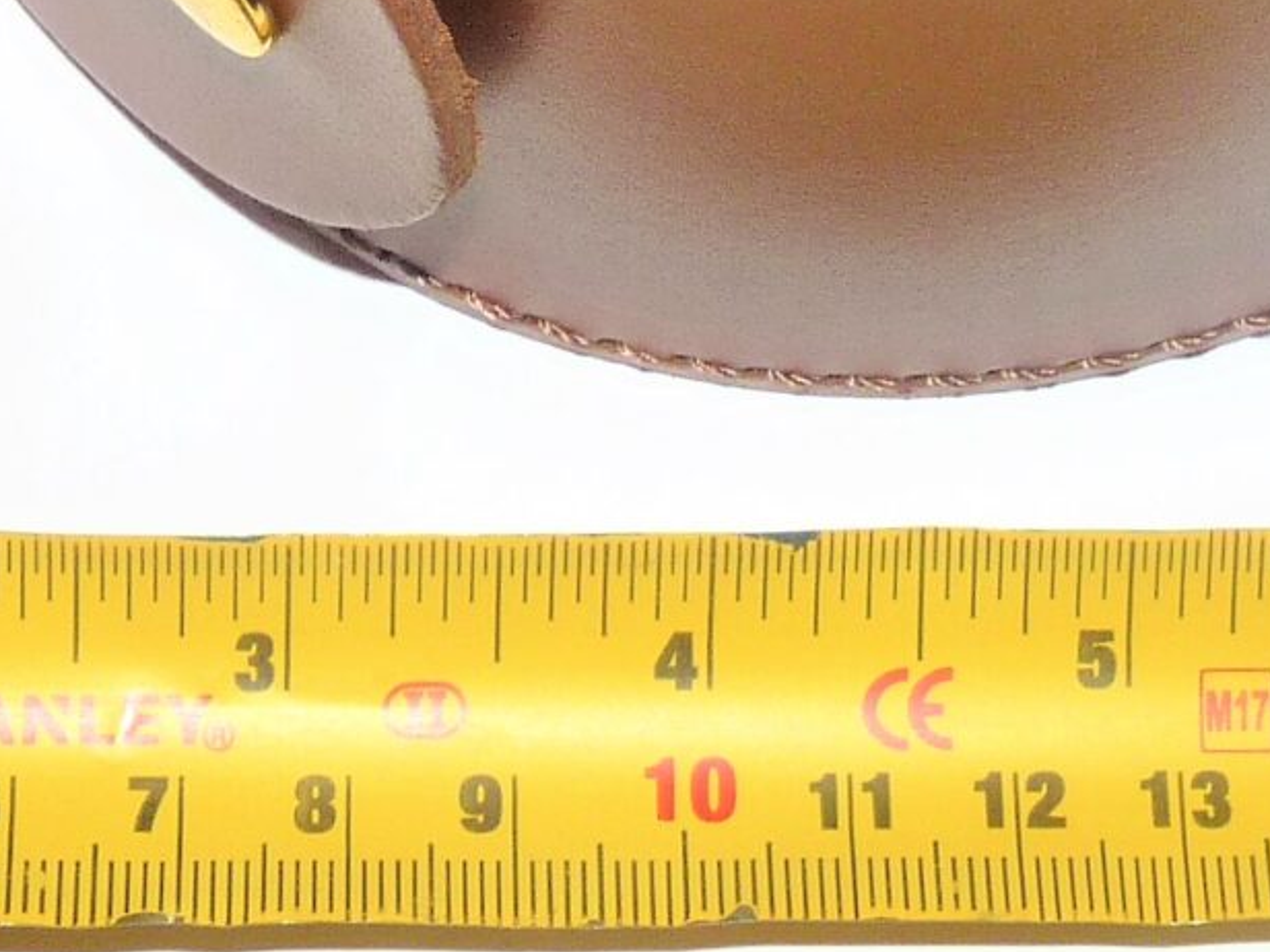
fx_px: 6714
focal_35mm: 183
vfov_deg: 7.7
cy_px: -999
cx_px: 1099
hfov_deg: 10.8
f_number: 3
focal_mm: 7.8
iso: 100
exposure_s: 1/30
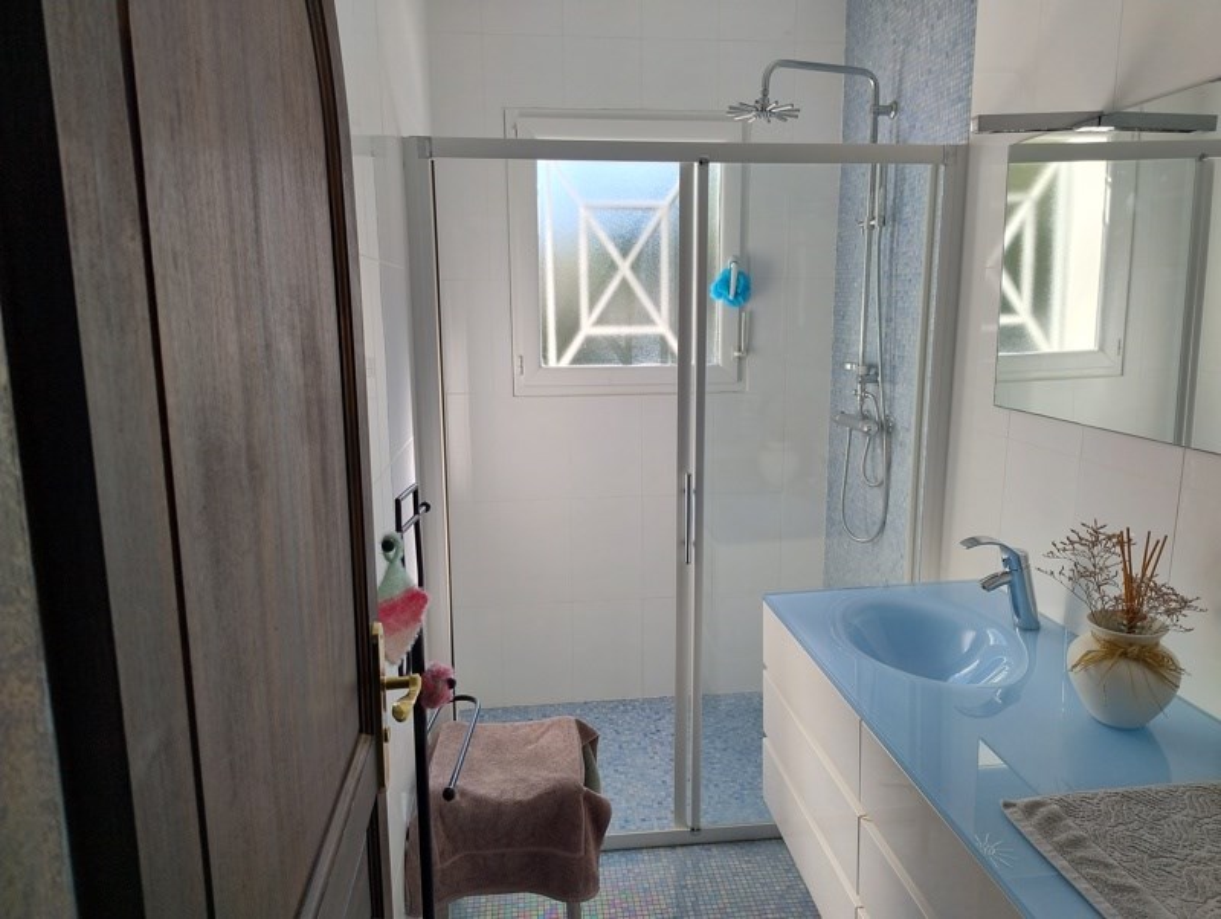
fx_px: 848
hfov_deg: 71.5
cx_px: 610
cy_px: 460
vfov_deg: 56.9
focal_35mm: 24
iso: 100
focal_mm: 5.56
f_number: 1.8
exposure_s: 1/112
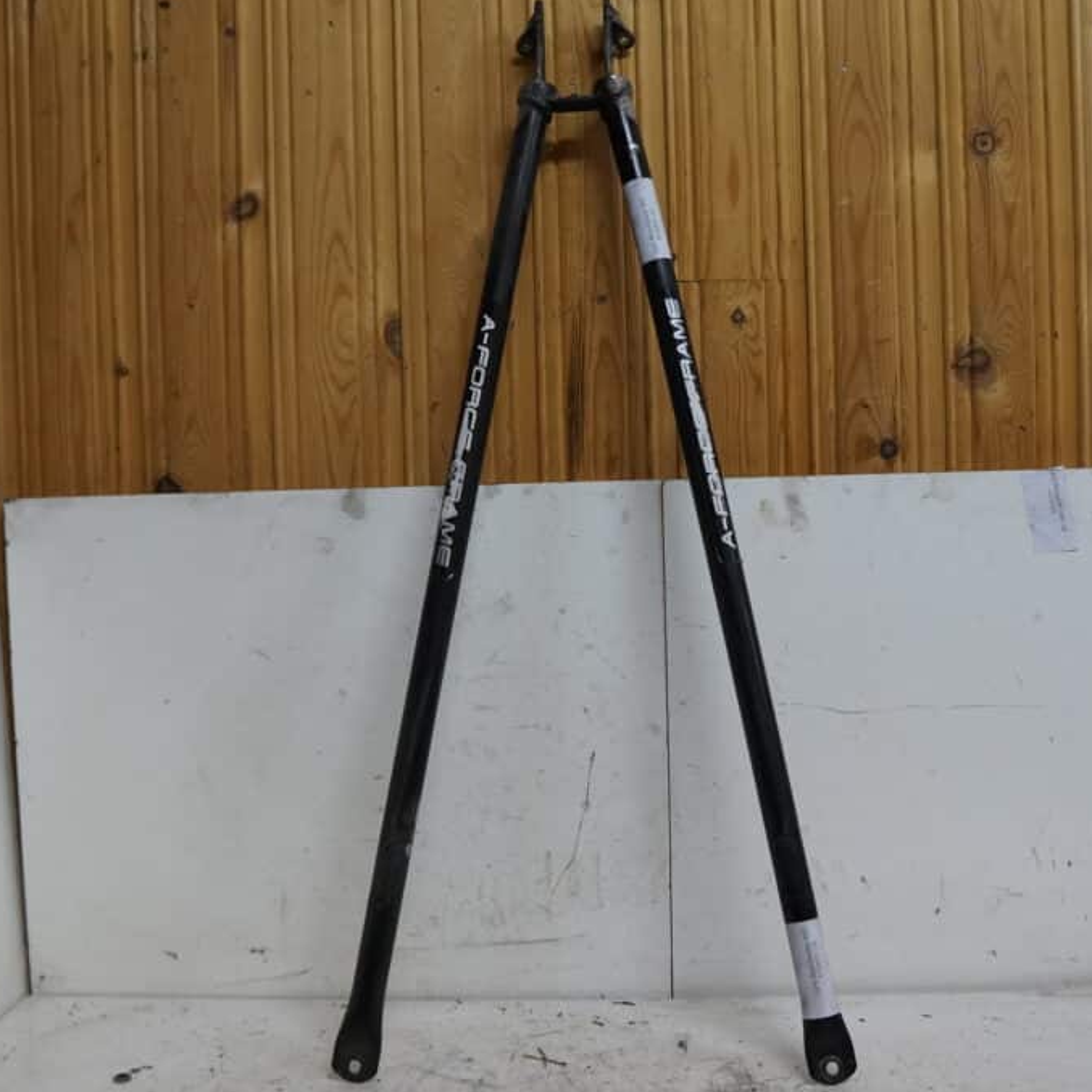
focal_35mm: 37
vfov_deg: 45.3
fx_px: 1308
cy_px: 546
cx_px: 545
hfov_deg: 45.3
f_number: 4
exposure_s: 1/60
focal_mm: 19
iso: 800
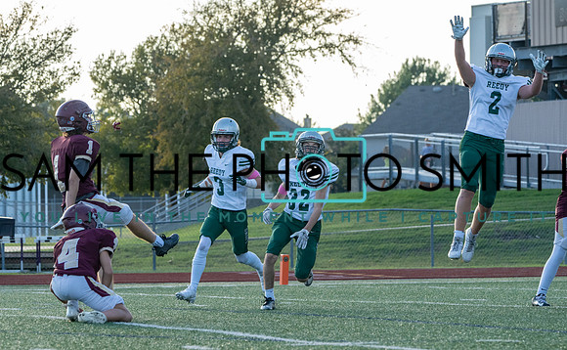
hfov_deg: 9.1
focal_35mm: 232
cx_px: 248
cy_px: 208
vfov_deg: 5.6
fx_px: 3577
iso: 1600
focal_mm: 198
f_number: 8
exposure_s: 1/1250
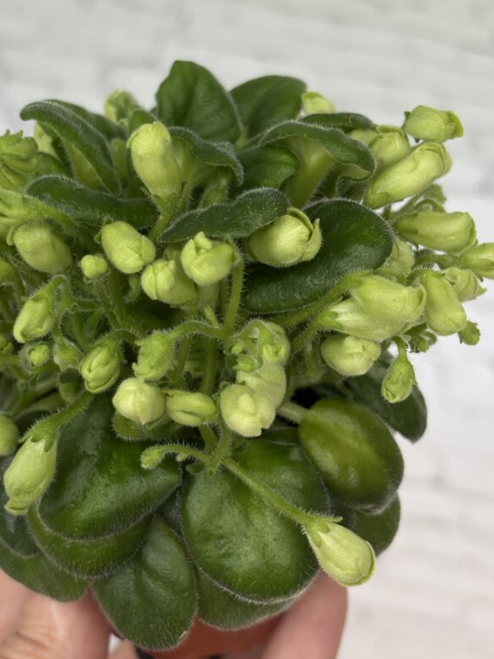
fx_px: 1294
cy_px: 311
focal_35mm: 68
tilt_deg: -43.2
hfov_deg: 21.6
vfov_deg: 28.6
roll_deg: +0.1
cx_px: 183
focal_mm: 5.96
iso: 100
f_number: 1.6
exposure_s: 1/60
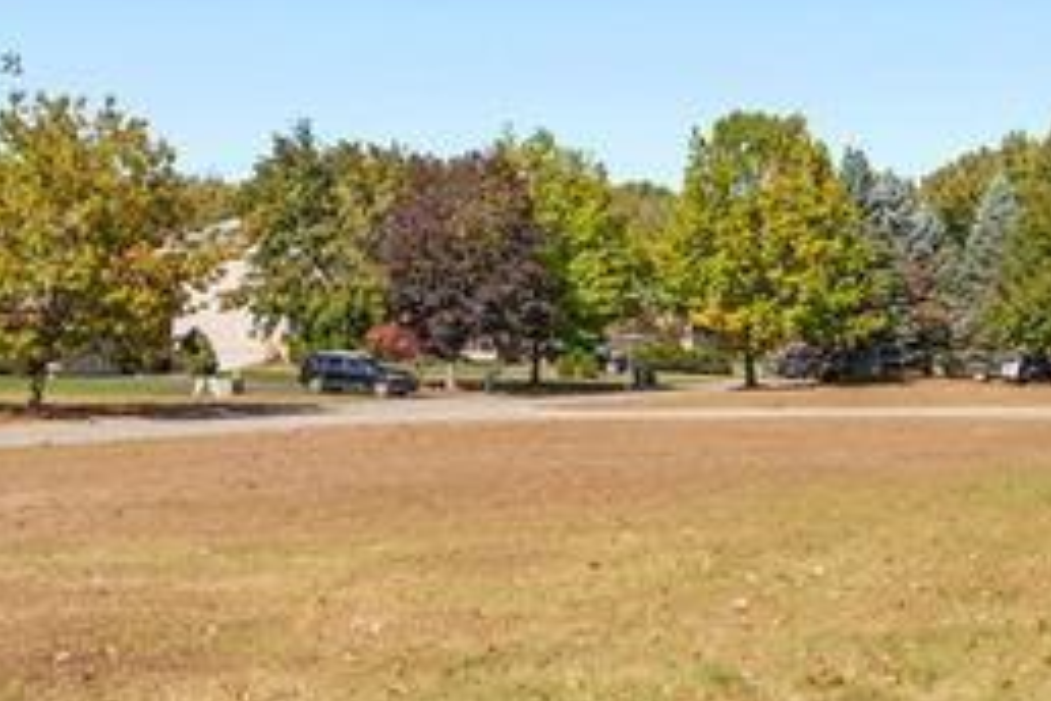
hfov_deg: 16.4
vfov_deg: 11.5
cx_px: 1328
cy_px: 283
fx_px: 3474
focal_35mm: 119
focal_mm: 30
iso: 320
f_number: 9
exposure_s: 1/1600
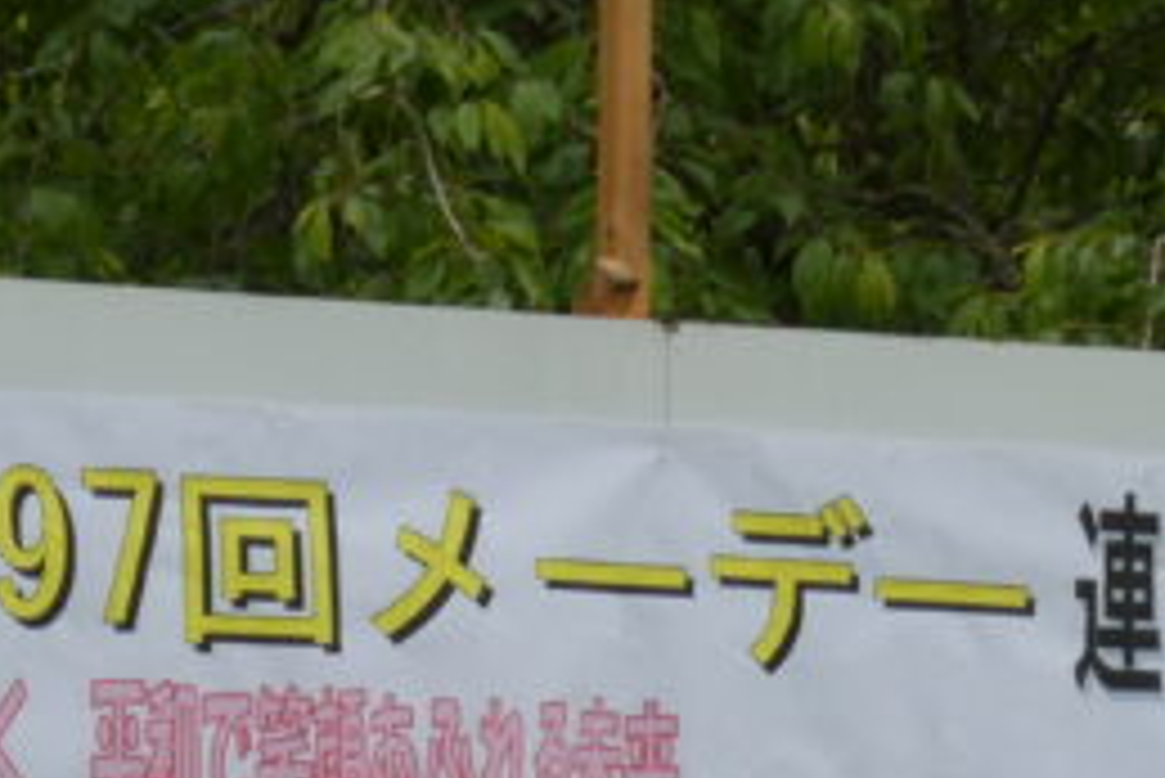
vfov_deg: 2.2
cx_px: 373
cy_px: 1493
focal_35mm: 612
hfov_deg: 3.4
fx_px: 19815
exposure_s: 1/100
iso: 80
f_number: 5.5
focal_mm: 28.7
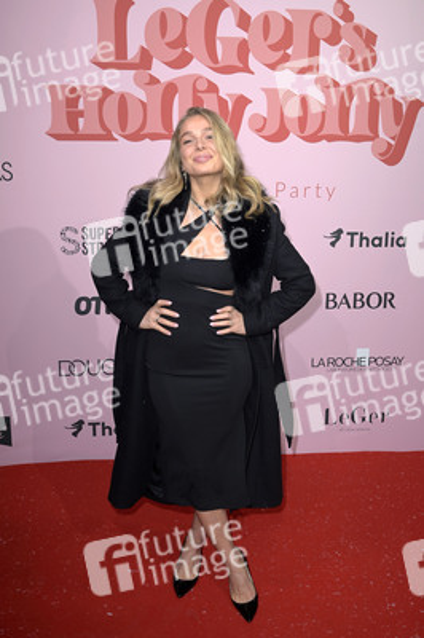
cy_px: 319
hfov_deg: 37.8
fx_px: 619
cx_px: 212
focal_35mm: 35
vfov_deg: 54.5
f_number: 5.6
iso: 800
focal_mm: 35
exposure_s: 1/250
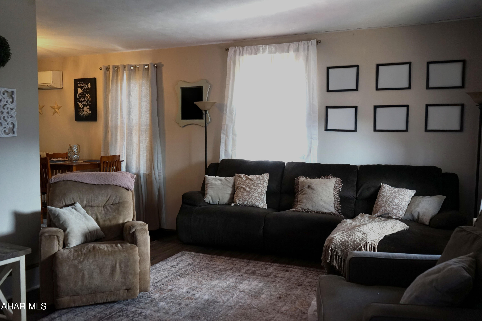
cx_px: 241
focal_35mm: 31
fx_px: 415
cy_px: 160
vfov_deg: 42.3
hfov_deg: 60.3
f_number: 4
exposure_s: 1/160
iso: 1250
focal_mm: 31
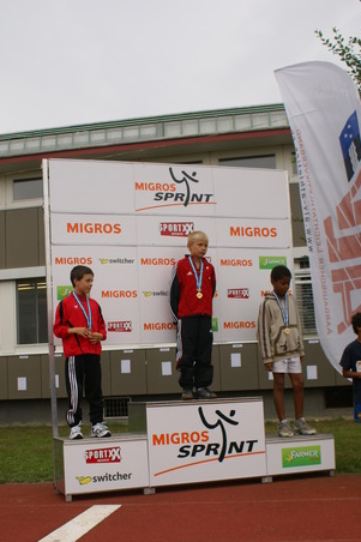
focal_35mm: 43
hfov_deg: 31.1
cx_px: 162
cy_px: 321
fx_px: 647
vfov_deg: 45.2
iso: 100
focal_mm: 24
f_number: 4.5
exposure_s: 1/200
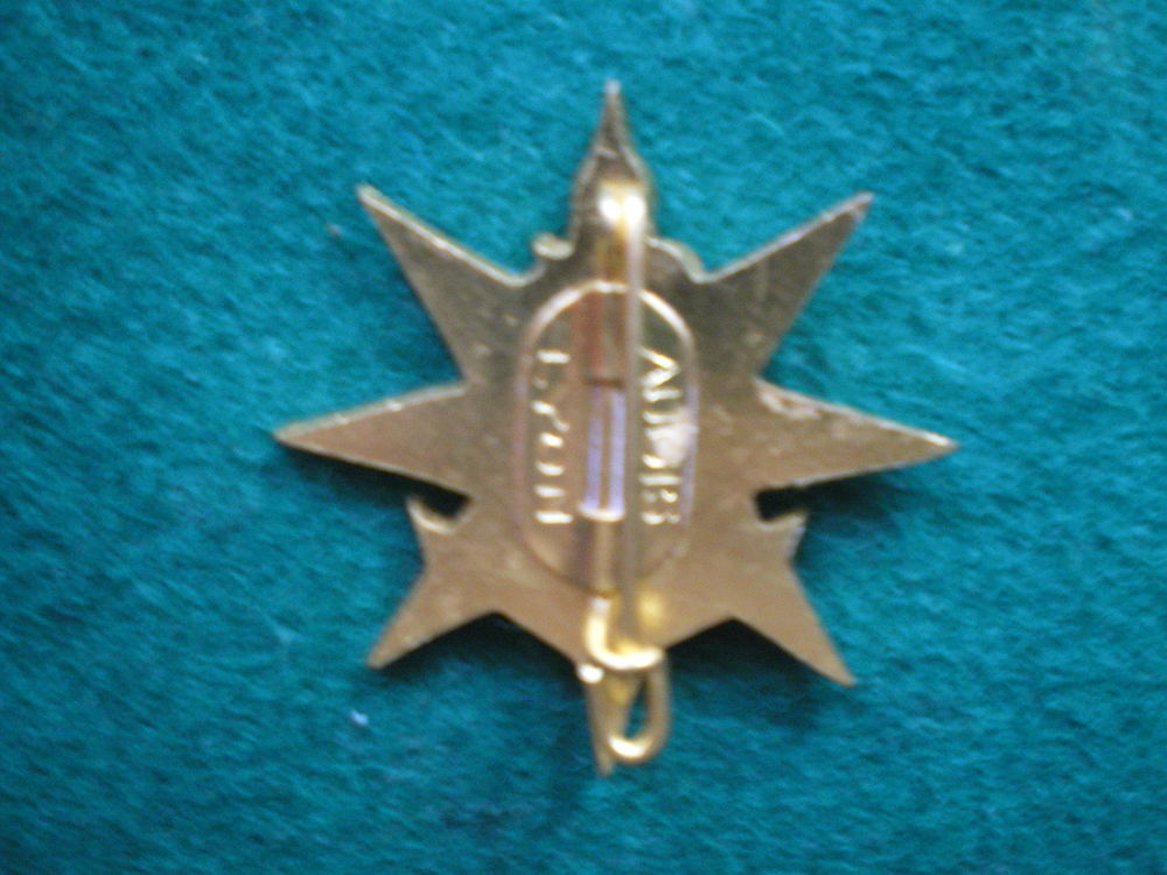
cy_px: 438
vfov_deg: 37.7
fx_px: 1281
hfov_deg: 49.0
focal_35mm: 38
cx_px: 584
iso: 400
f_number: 3.1
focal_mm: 6.3
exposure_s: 1/13
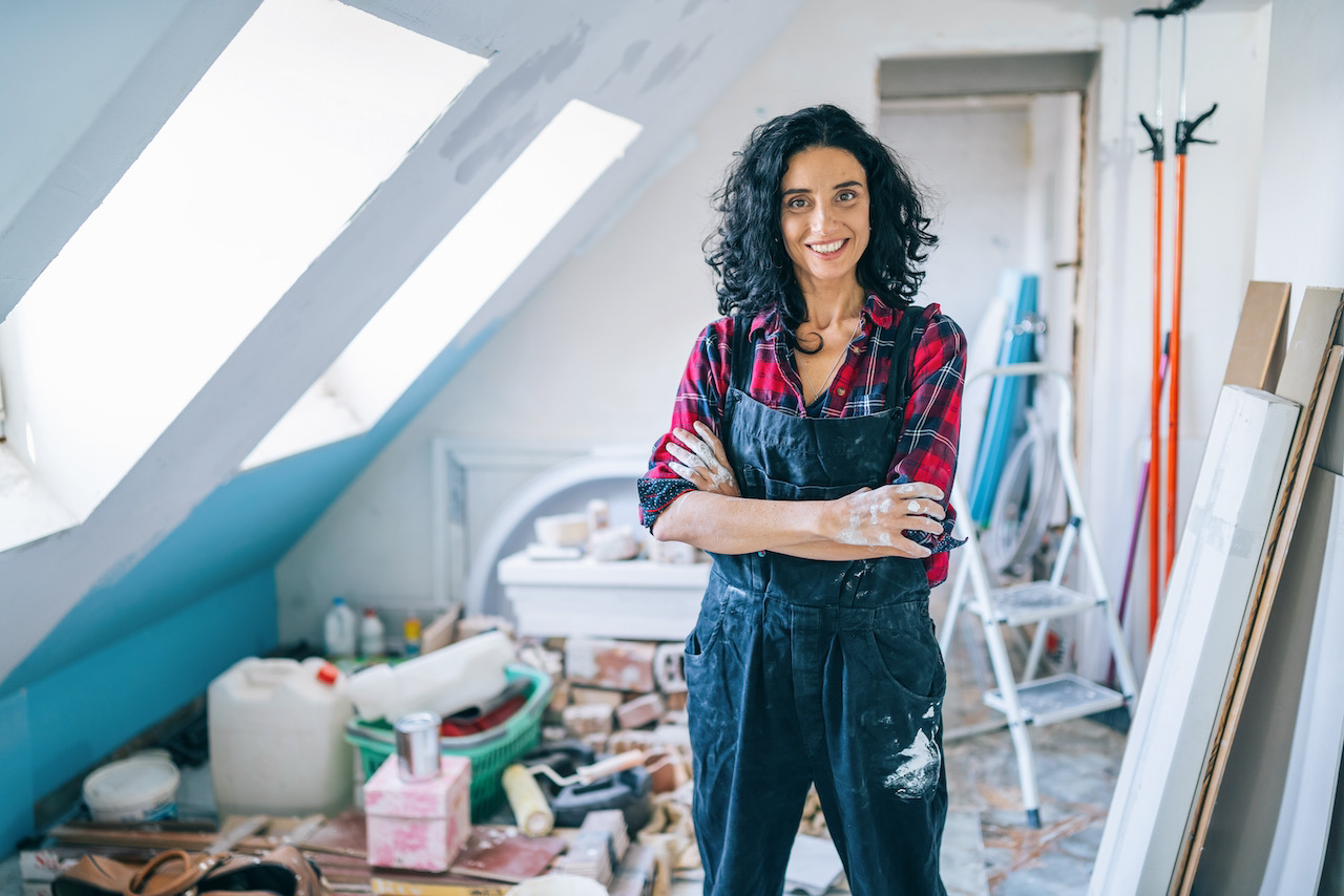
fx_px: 1307
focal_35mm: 35
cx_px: 672
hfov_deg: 54.4
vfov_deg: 37.9
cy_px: 448
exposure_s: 1/160
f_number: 1.6
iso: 400
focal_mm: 35
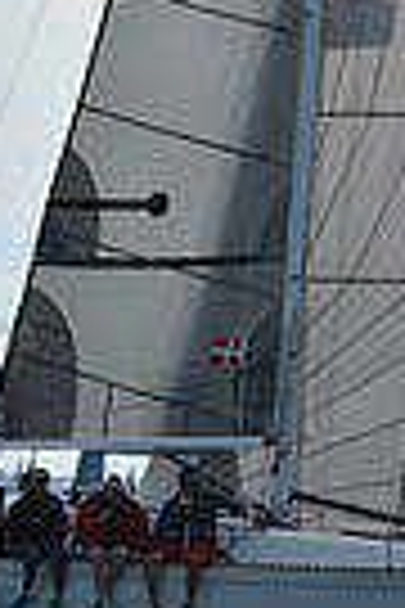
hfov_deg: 4.6
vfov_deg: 6.9
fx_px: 5062
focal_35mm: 300
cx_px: 268
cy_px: 104
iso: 320
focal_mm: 70
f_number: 11
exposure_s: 1/1000
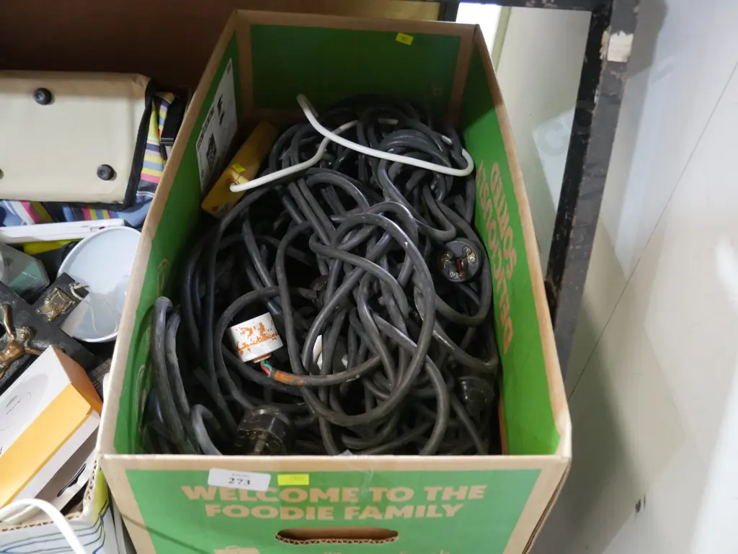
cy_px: 277
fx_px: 683
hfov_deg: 56.8
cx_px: 369
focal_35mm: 32
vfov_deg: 44.2
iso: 2500
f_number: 3.6
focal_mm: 16
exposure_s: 1/60
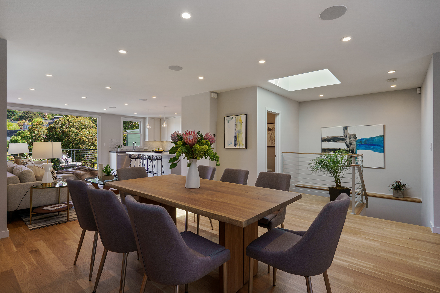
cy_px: 146
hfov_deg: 93.3
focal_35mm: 17
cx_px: 220
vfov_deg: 70.4
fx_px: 208
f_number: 9
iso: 250
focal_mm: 17
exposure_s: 1/15
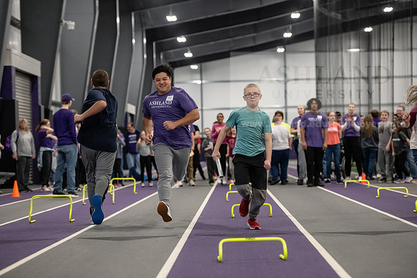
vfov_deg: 13.7
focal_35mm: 100
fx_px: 1159
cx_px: 208
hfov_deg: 20.4
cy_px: 139
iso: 4000
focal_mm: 100
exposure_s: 1/500
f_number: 3.2
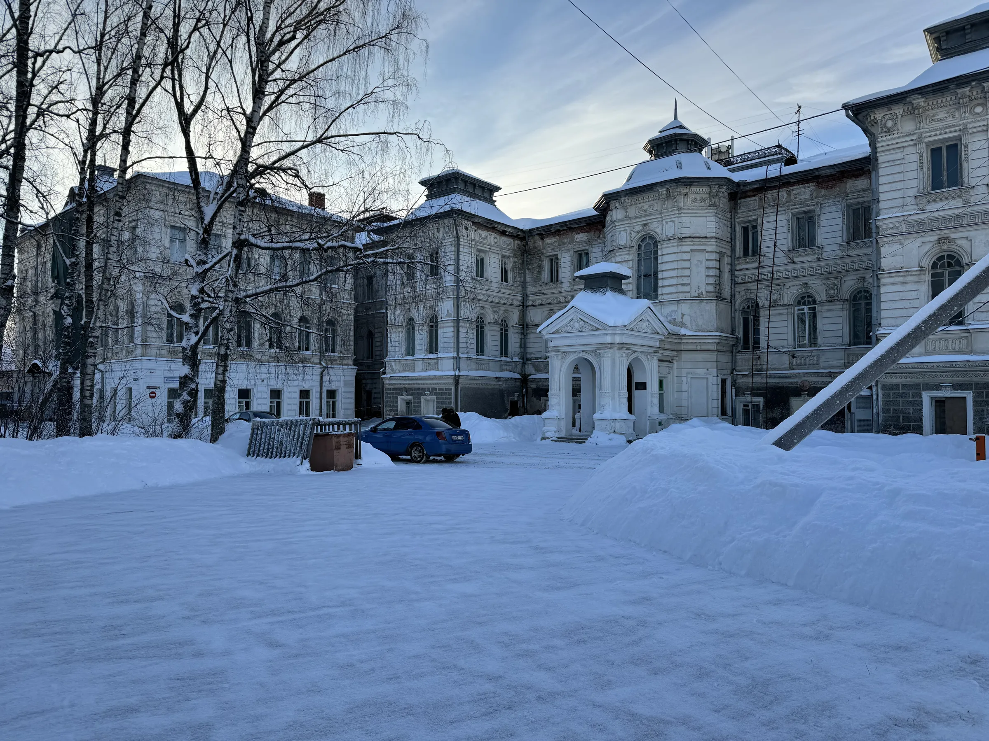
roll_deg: -0.3
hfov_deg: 71.6
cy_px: 370
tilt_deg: +4.0
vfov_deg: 56.8
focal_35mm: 24
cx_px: 494
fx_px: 686
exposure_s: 1/2174
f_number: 1.78
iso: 80
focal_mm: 6.86
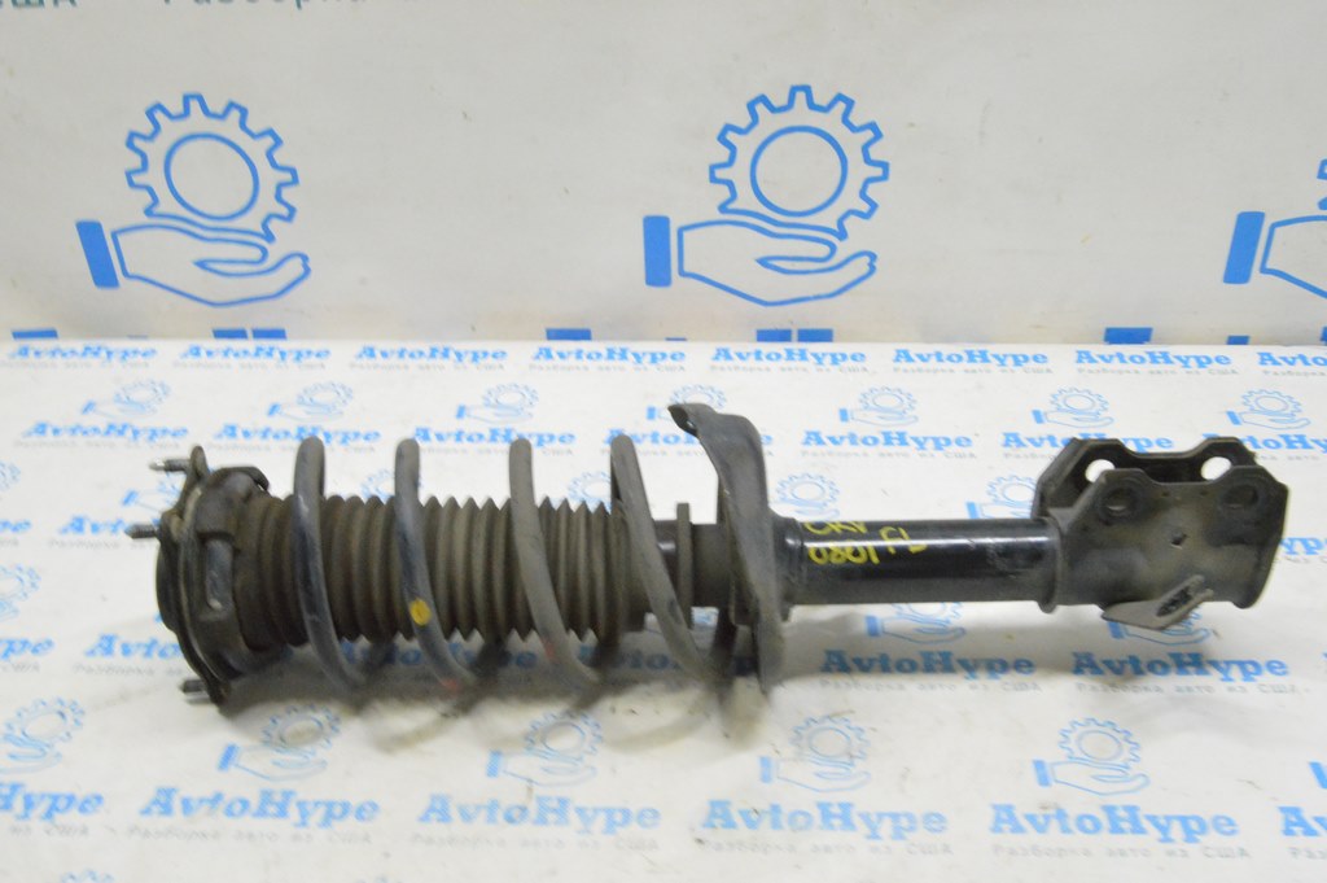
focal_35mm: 36
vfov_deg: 36.8
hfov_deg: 53.2
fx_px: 1326
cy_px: 442
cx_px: 664
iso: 6400
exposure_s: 1/15
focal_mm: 24
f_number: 20
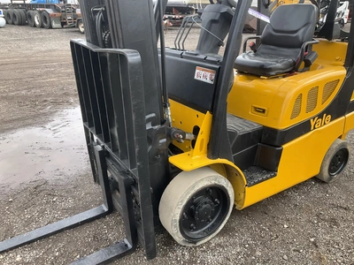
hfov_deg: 61.7
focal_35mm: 29
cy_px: 132
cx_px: 177
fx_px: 297
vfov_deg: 48.2
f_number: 1.8
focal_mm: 3
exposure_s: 1/241
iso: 25
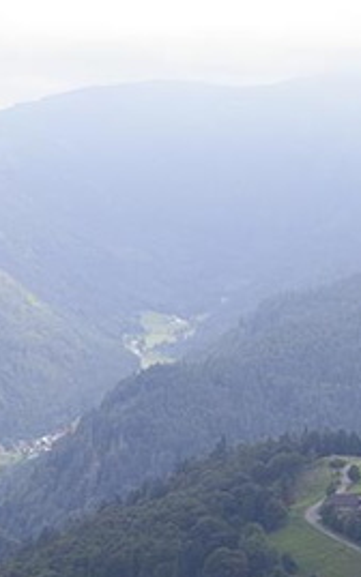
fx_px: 2693
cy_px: 453
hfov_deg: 7.7
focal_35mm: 171
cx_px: 178
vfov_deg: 12.2
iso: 200
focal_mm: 38
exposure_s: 1/180
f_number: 6.7
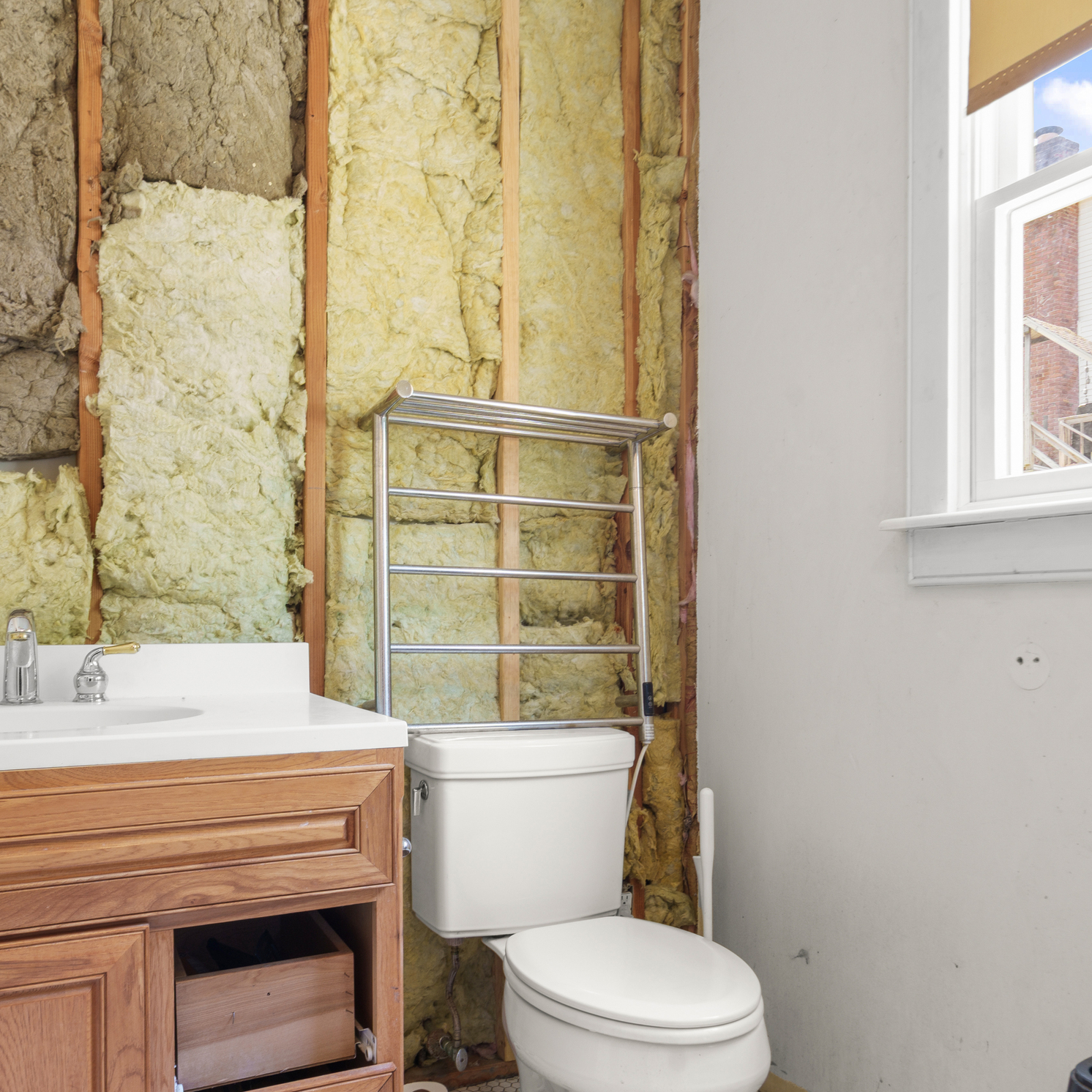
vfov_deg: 57.1
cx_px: 520
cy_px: 617
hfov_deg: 57.3
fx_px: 999
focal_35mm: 28
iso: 200
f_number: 9
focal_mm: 16
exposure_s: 3.2
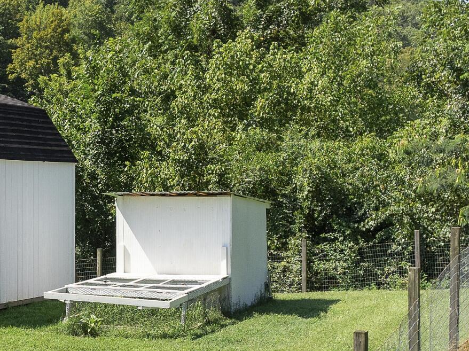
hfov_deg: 22.9
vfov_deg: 17.8
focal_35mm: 82
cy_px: 274
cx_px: -3
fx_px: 1110
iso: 100
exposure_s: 1/80
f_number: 2.8
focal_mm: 12.29
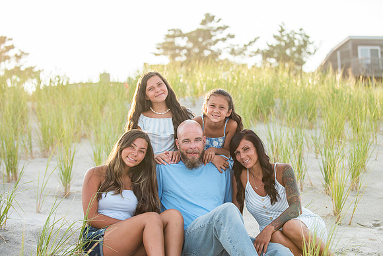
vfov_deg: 17.1
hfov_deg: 25.5
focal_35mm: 80
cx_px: 202
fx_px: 847
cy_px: 146
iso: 250
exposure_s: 1/800
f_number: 3.2
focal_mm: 70
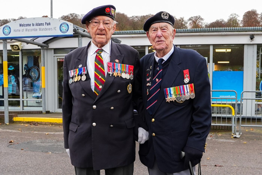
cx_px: 131
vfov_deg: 73.8
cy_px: 88
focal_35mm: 16
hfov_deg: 96.7
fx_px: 116
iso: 800
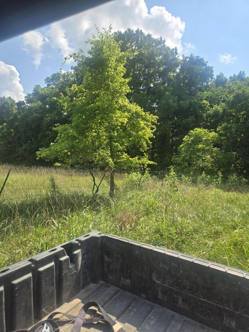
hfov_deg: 58.9
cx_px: 124
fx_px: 221
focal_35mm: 23
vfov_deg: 73.9
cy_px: 166
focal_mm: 5.4
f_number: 1.8
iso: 25
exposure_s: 1/1899
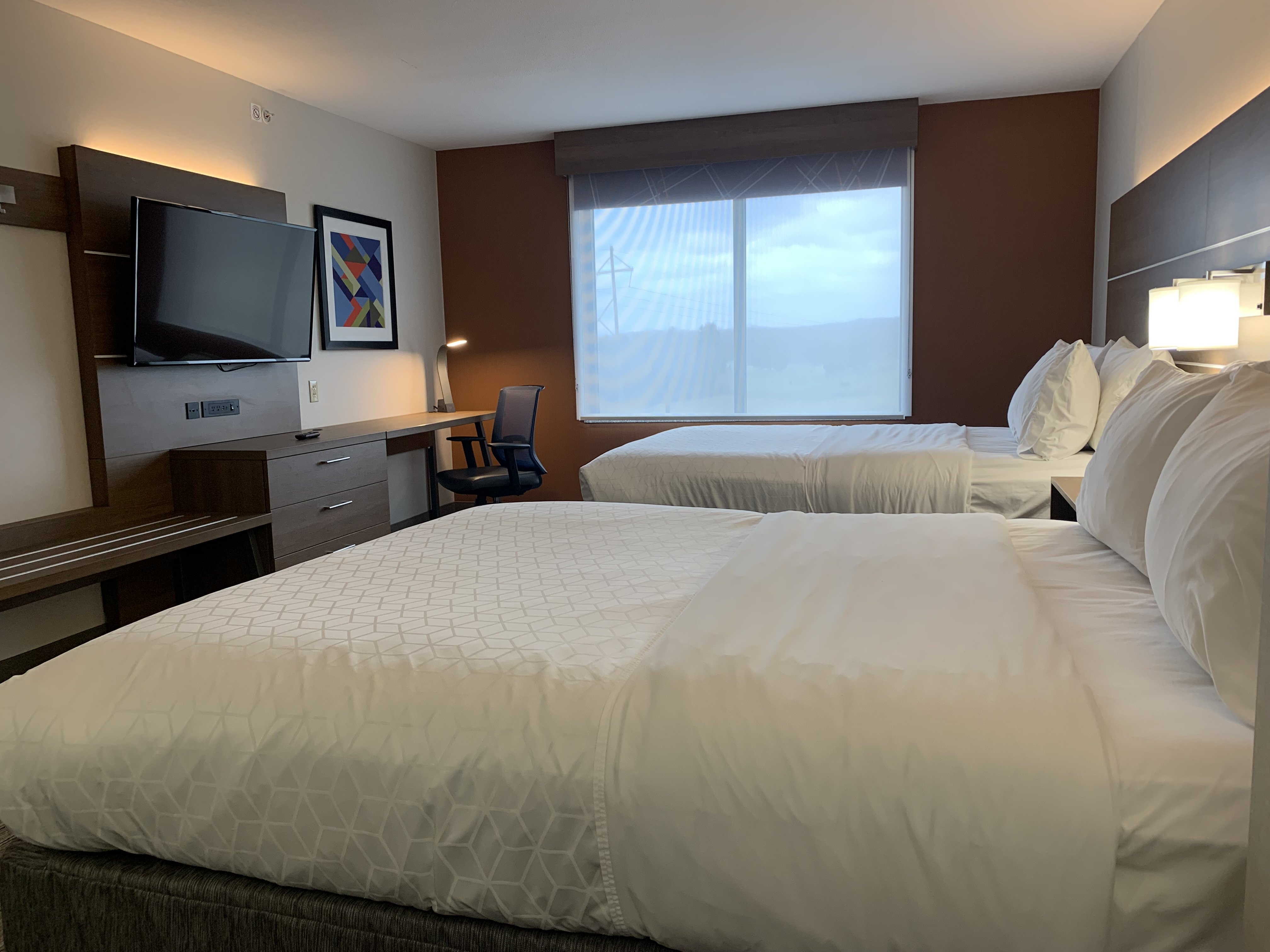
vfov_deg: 53.1
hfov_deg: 67.3
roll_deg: +1.6
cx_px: 635
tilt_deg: -8.5
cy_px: 476
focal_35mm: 26
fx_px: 954
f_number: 1.8
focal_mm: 4.25
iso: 64
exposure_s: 1/60
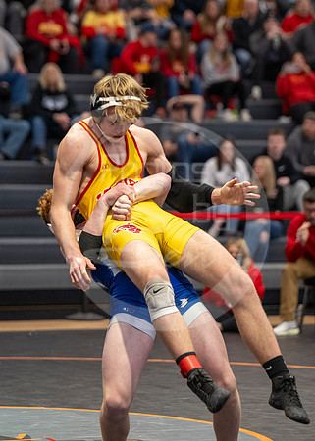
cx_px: 143
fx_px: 2084
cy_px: 215
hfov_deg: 8.6
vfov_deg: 12.1
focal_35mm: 166
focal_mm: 110
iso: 3200
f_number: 2.8
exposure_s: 1/1000
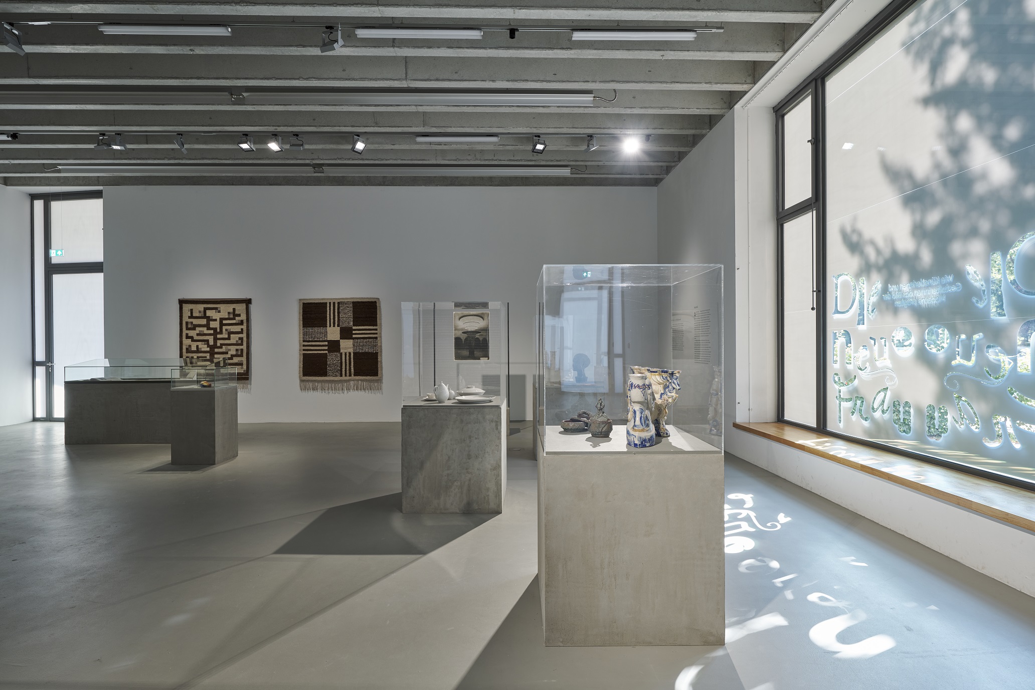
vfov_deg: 64.6
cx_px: 518
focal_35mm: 19
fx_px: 546
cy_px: 345
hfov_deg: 86.9
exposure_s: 1/2
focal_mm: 19
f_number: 8
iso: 64
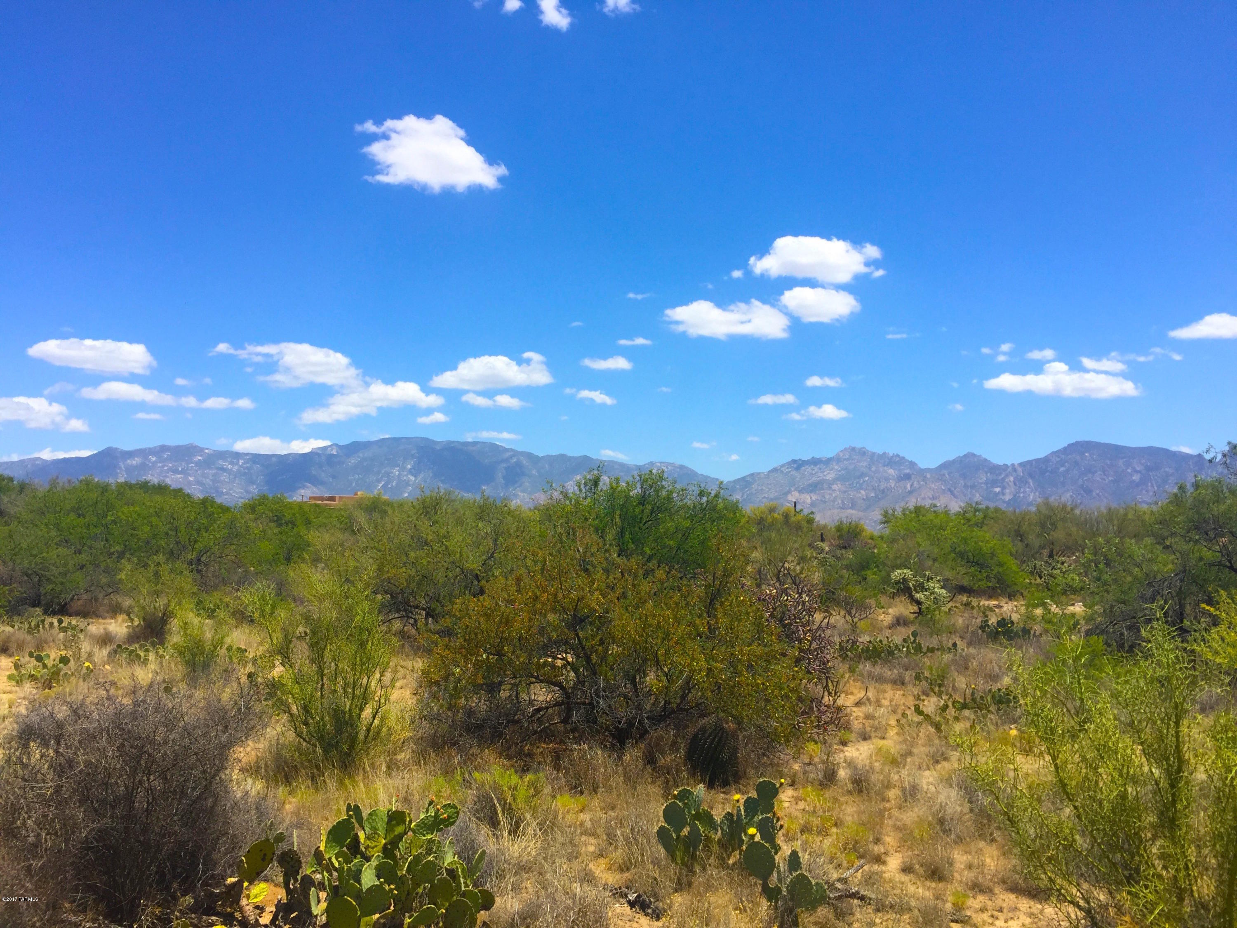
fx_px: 1036
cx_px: 618
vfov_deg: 48.2
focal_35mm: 29
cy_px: 464
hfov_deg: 61.7
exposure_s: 1/2475
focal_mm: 4.15
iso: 32
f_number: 2.2
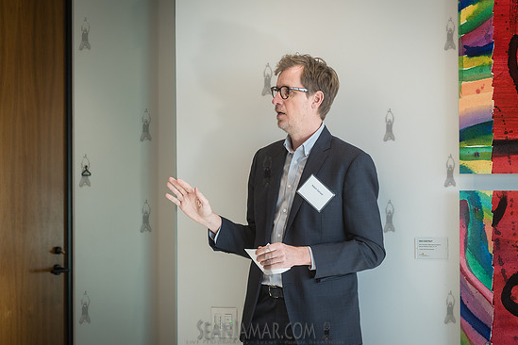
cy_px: 167
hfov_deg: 20.0
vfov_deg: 13.4
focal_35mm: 102
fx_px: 1468
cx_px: 260
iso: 500
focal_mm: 80
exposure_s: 1/200
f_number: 4
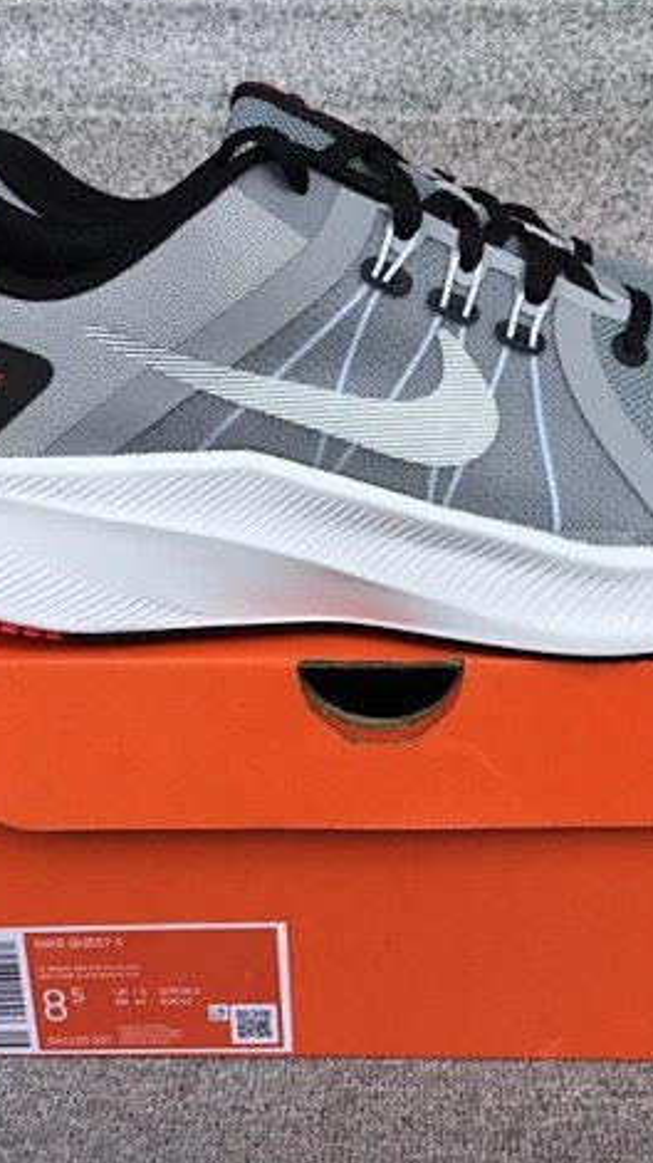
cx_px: 403
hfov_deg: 25.9
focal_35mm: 46
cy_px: 577
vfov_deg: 44.6
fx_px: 1418
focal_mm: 3.3
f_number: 2.4
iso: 25
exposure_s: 1/702
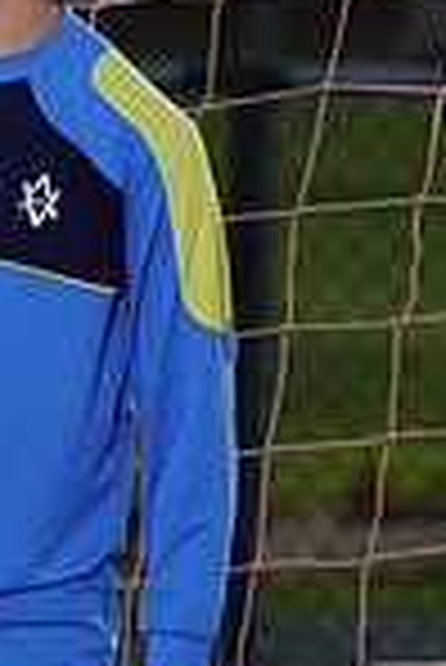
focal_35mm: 819
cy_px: 742
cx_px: -74
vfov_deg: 2.5
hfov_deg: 1.7
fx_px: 15183
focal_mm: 209
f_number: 5.6
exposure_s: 1/250
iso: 320
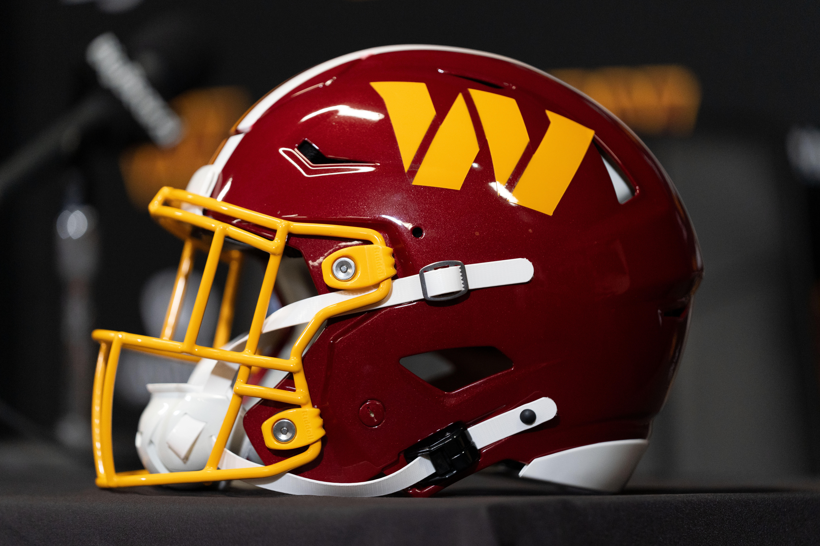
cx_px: 410
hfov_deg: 11.9
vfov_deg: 7.9
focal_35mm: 173
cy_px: 273
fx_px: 3940
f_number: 2.8
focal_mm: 173
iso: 3200
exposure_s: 1/500
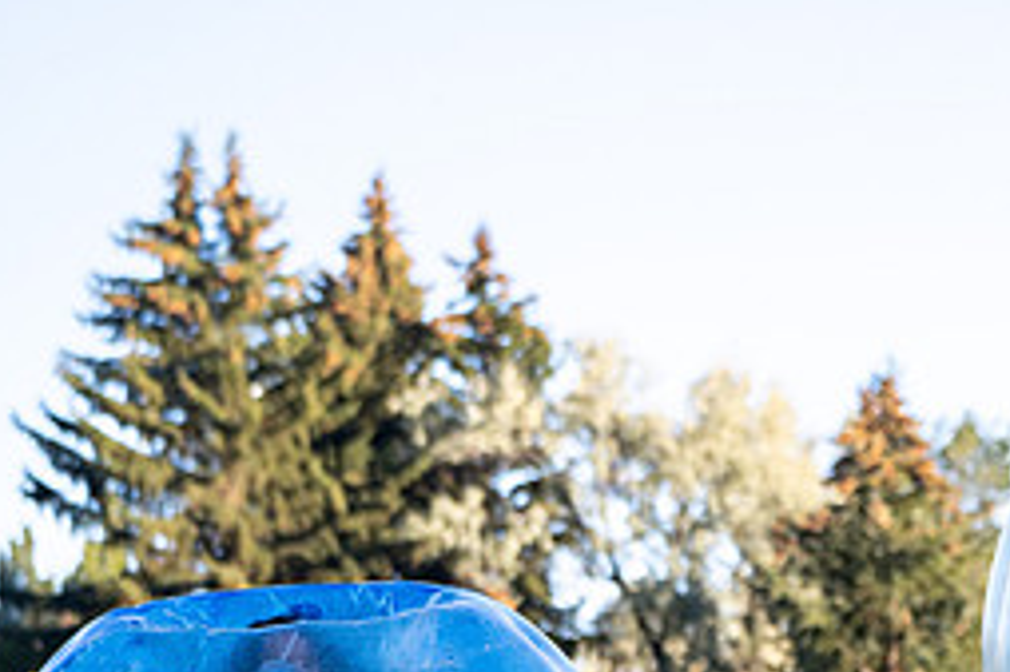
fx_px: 7766
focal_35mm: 277
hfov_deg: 7.3
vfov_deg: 4.9
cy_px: 682
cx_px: 1511
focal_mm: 91
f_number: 3.5
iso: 500
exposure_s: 1/2000
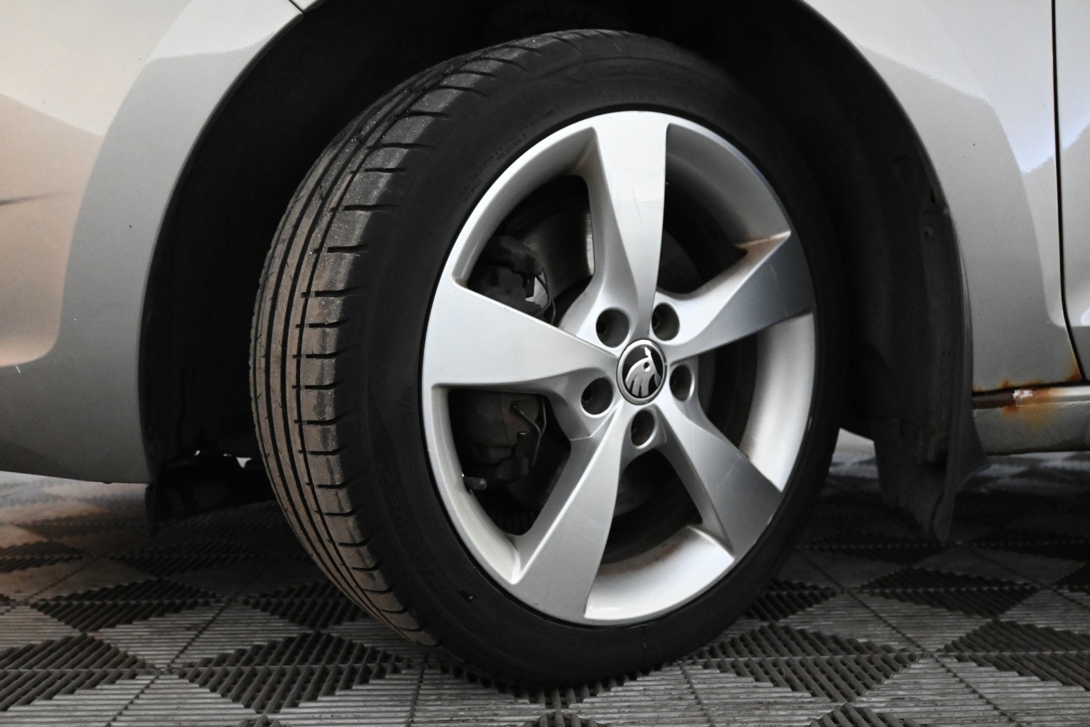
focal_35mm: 34
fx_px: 1022
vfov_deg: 39.1
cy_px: 364
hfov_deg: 56.1
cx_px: 545
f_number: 4.5
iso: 6400
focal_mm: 22.5
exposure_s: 1/80
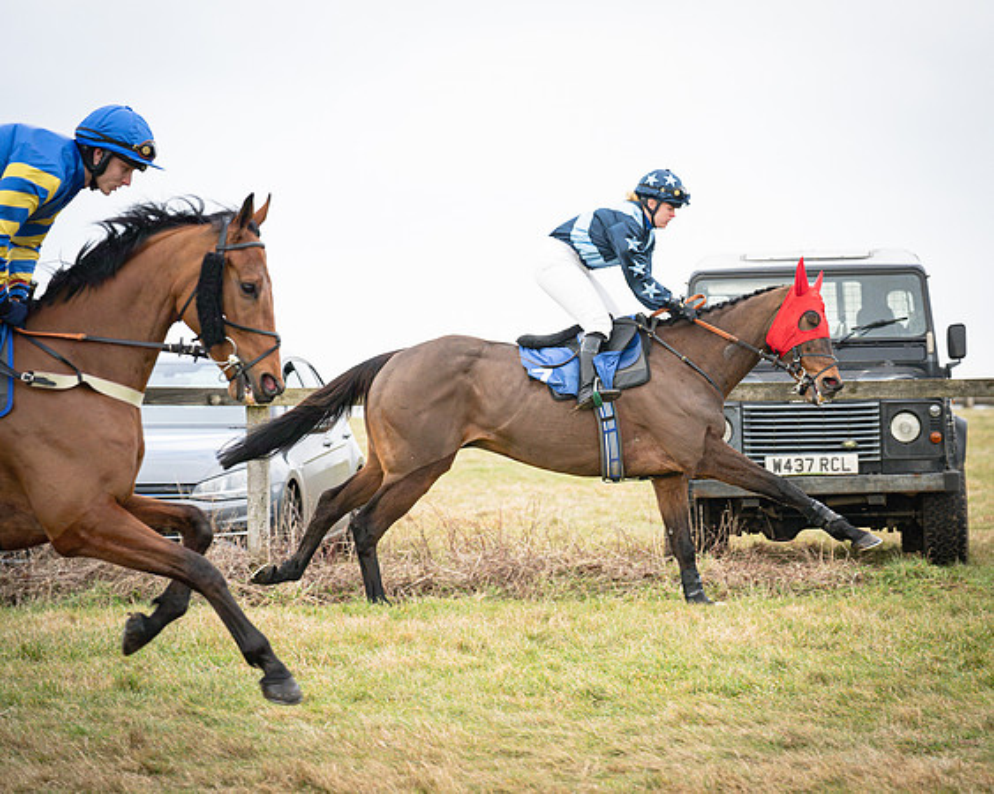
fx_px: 4690
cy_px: 401
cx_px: 601
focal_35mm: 159
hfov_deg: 12.1
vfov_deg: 9.7
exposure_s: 1/1000
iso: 500
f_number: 4.5
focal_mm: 135
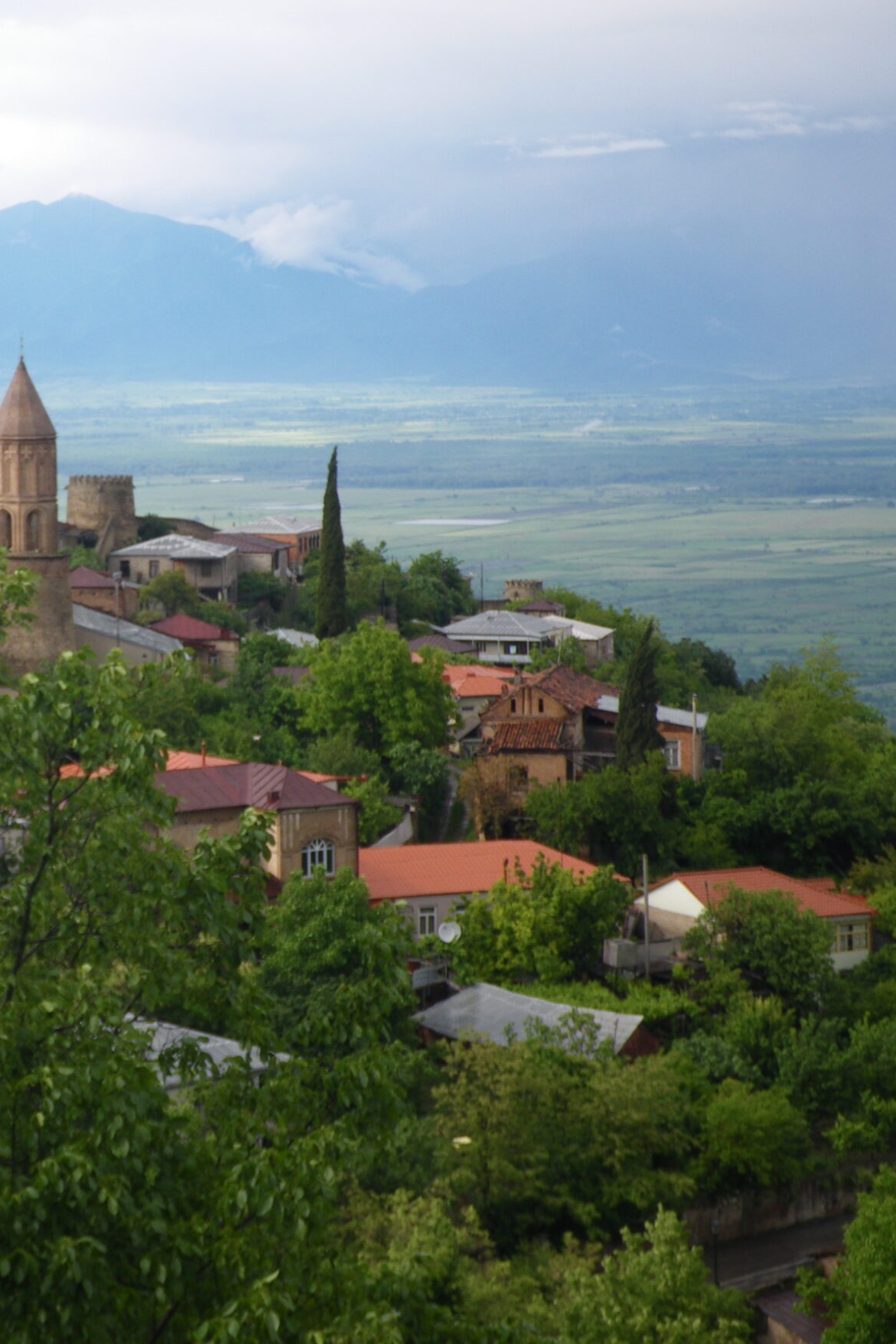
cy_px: 631
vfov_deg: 21.7
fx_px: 3508
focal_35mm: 94
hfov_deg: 14.4
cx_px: 80
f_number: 4.6
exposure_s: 1/160
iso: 50
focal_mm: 11.1
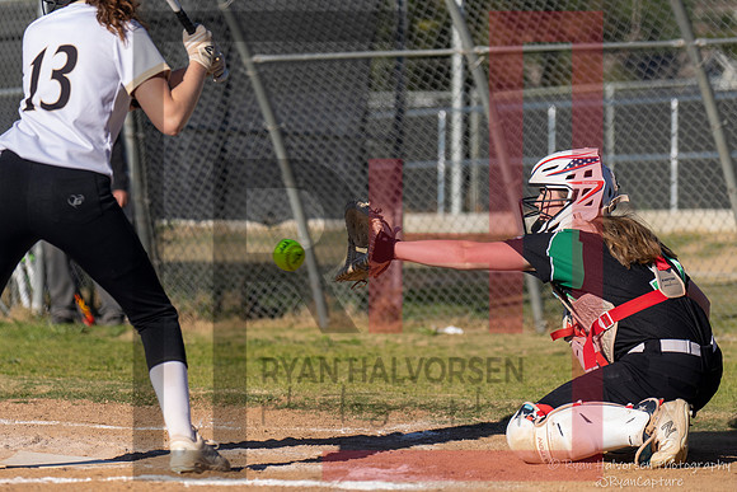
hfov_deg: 14.1
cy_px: 189
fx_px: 2969
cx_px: 327
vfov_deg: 9.5
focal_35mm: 145
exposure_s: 1/2500
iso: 125
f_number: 2.8
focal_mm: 104
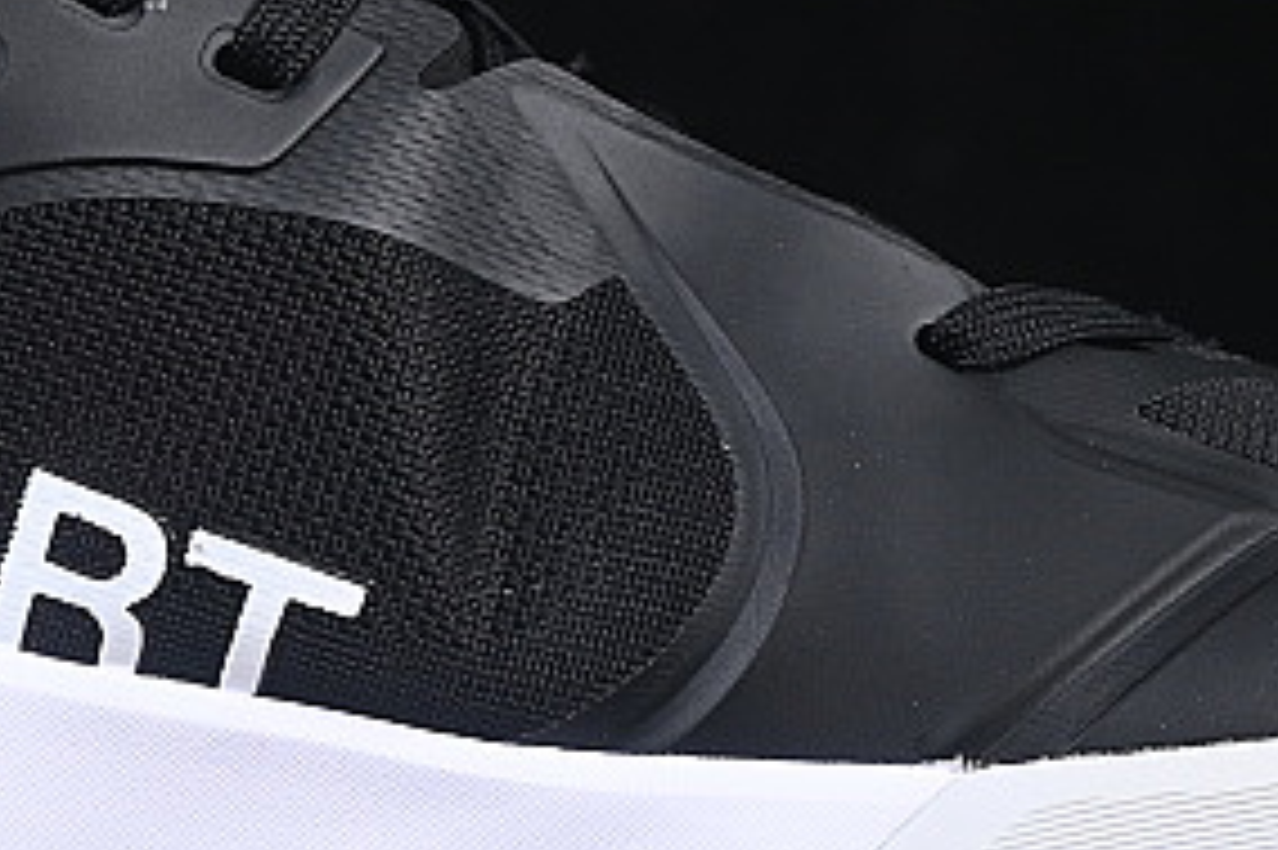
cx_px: 351
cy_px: 117
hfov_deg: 7.2
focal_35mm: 285
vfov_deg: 4.8
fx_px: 10111
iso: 160
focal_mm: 50
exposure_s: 1/60
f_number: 6.3
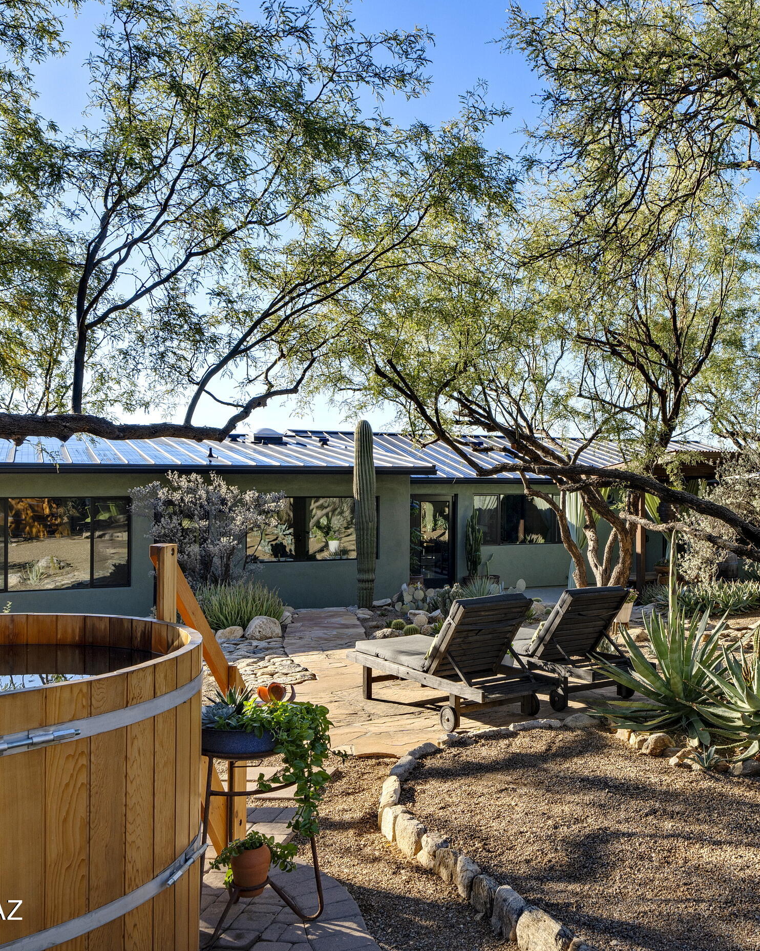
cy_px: 476
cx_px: 545
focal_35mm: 34
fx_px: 956
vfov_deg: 52.8
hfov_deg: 42.4
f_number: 11
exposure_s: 1/80
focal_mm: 24
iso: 100
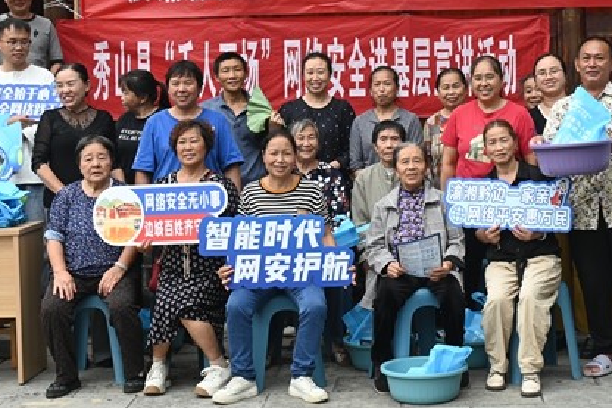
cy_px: 84
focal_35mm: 73
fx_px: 1240
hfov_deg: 27.7
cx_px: 366
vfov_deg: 18.5
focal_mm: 38
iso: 100
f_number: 6.3
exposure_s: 1/160
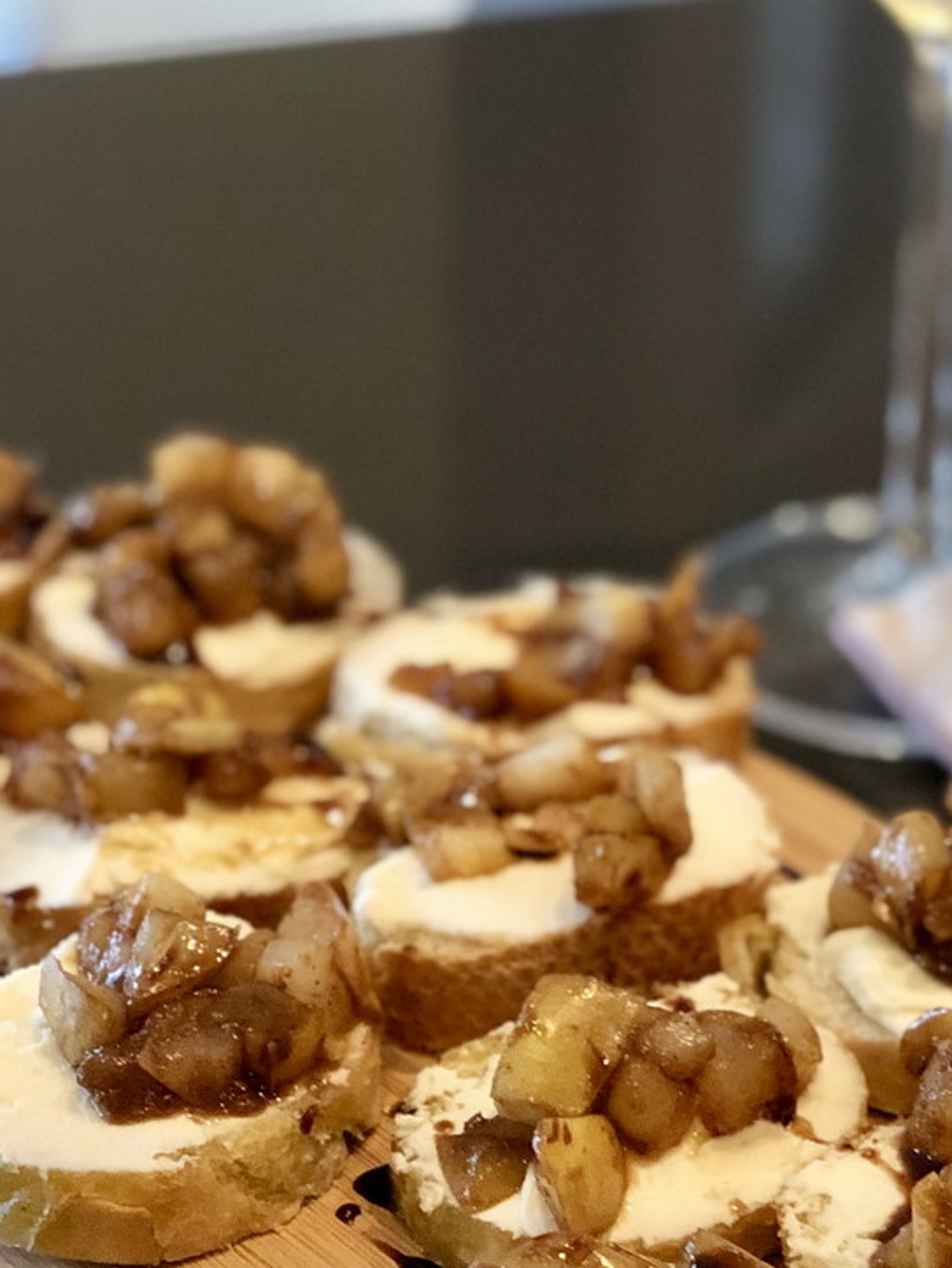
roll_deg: -3.3
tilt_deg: -30.6
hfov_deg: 12.7
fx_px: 4213
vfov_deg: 17.0
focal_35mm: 115
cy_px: 889
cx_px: 1013
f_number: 2.4
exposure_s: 1/24
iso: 160
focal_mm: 6
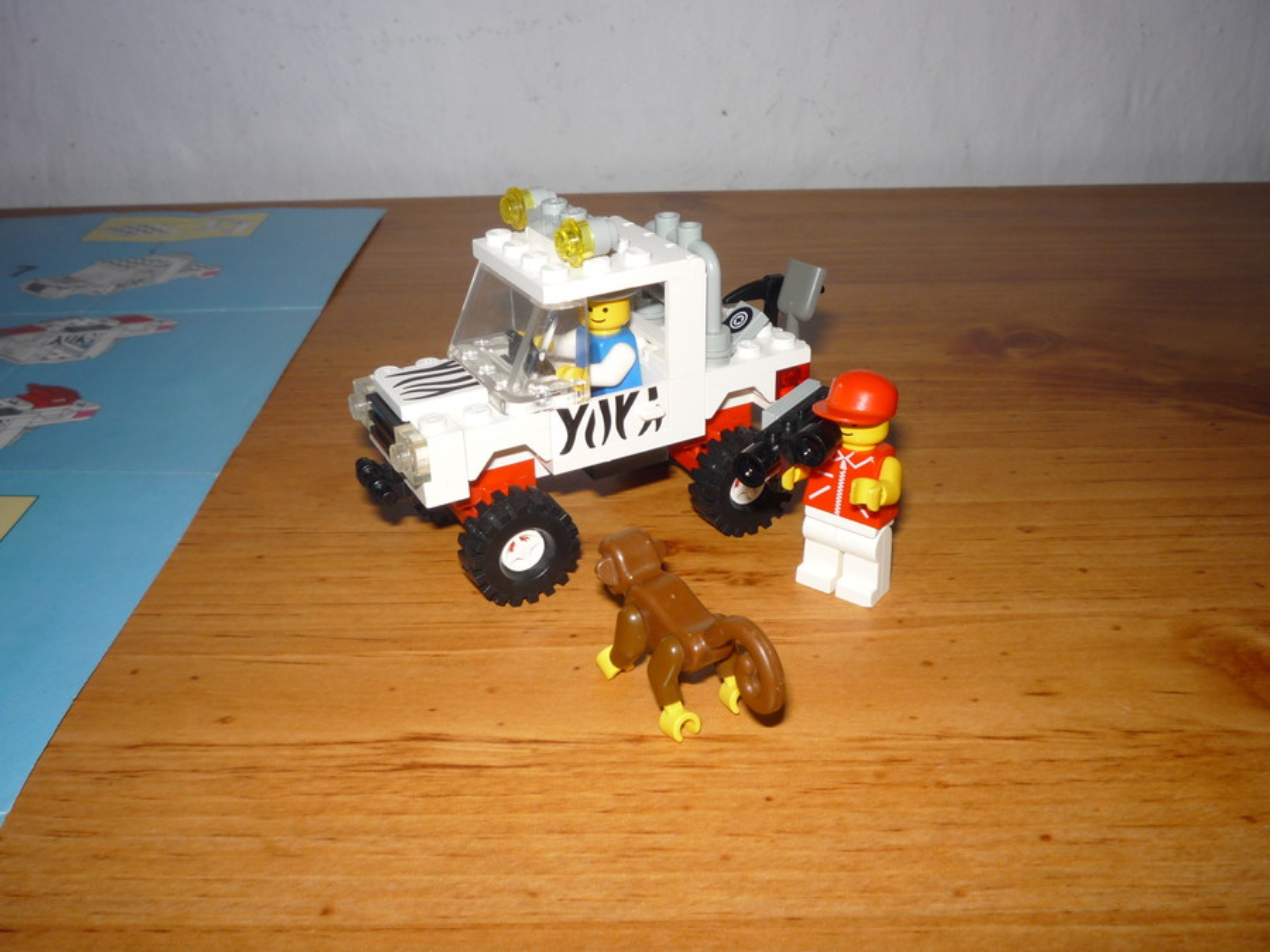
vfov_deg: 44.2
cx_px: 635
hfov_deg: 56.8
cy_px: 476
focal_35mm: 32
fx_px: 1174
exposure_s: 1/30
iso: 100
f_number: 4
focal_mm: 5.2
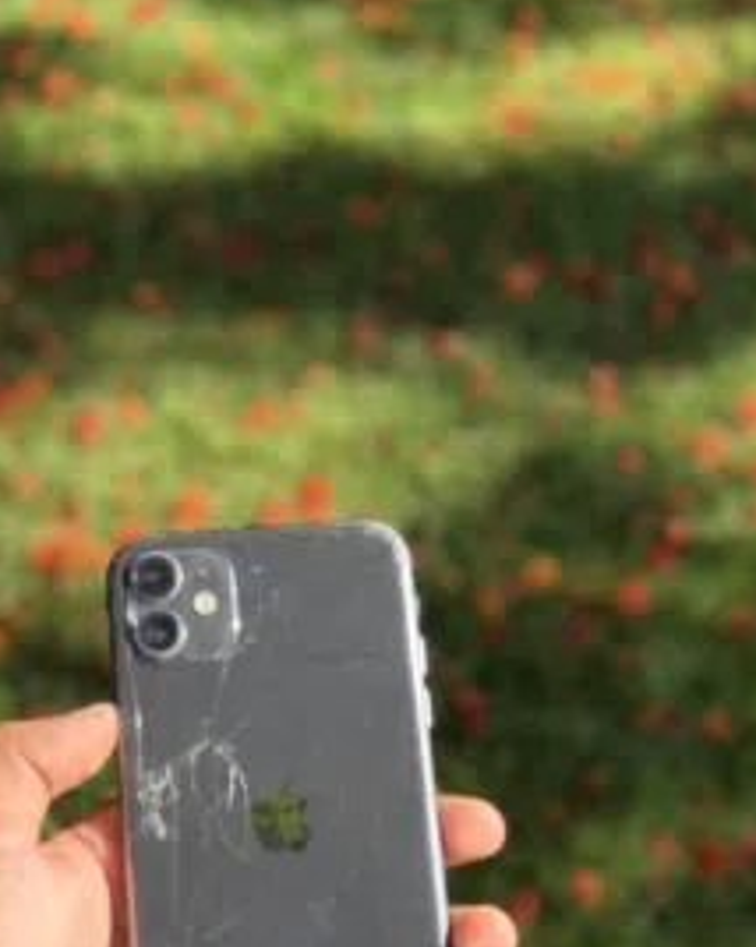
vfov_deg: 26.9
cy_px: 671
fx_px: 1960
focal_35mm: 70
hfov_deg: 21.8
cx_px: 300
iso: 100
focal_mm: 6.76
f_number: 1.78
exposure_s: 1/1222
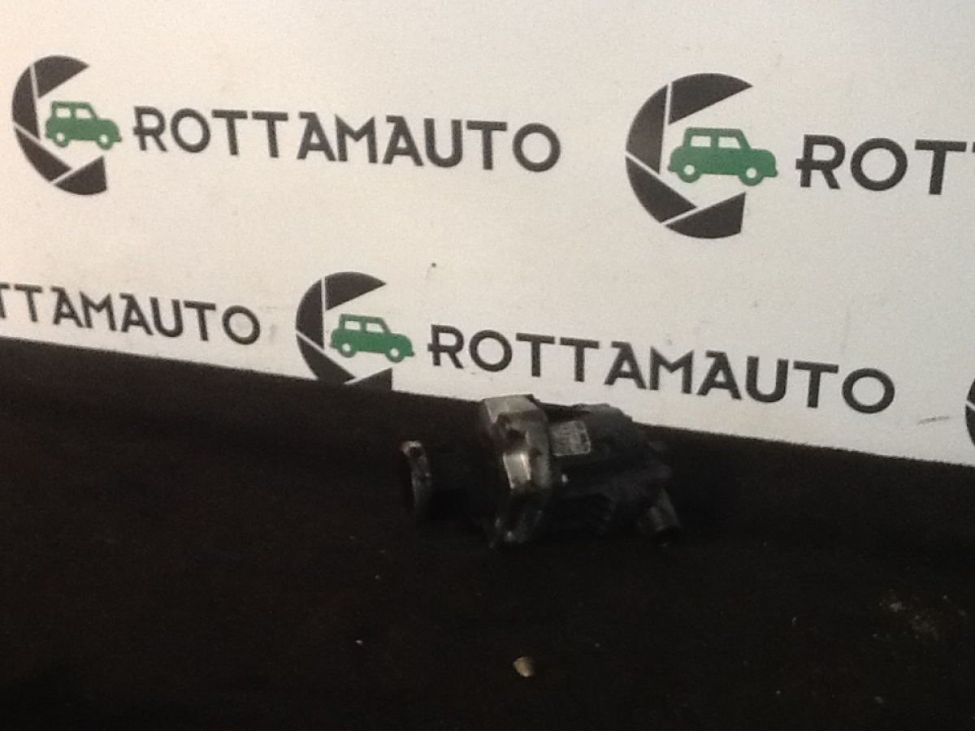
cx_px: 488
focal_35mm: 44
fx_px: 1239
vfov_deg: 32.9
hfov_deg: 42.9
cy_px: 366
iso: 200
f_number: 2.4
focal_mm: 2.03
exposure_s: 1/30
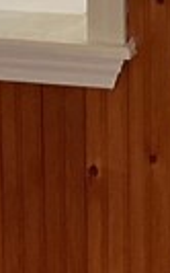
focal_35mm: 236
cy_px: -218
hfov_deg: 5.5
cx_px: 164
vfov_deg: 8.5
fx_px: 1751
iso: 64
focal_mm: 3
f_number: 1.8
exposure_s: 1/61
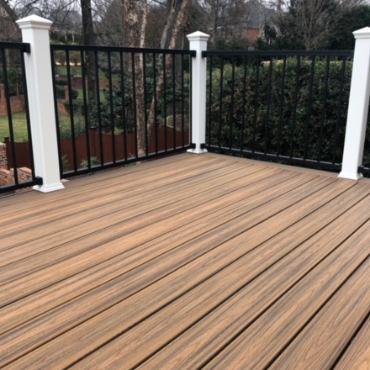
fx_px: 435
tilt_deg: -14.5
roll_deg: -2.0
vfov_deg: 46.0
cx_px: 201
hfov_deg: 46.0
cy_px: 182
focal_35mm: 36
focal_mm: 4
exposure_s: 1/120
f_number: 1.8
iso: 25
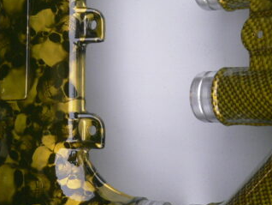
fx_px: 692
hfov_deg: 22.2
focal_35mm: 88
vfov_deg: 16.7
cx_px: 114
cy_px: 40
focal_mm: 5.8
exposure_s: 1/50
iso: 100
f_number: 2.8
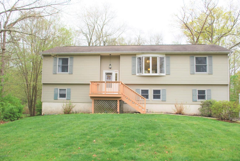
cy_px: 80
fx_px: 220
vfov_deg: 40.1
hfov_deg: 57.2
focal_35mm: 33
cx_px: 120
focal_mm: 22
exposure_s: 1/125
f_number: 5.6
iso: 100
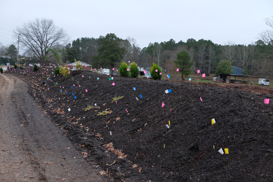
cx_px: 136
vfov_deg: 31.9
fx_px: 318
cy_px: 91
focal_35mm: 42
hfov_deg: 46.4
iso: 800
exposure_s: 1/25
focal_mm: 27.9
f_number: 4.2
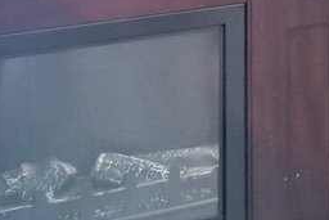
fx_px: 1170
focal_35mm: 128
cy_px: -353
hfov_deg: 11.6
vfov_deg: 9.3
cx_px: 900
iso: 400
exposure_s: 1/1.25
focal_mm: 16
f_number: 8
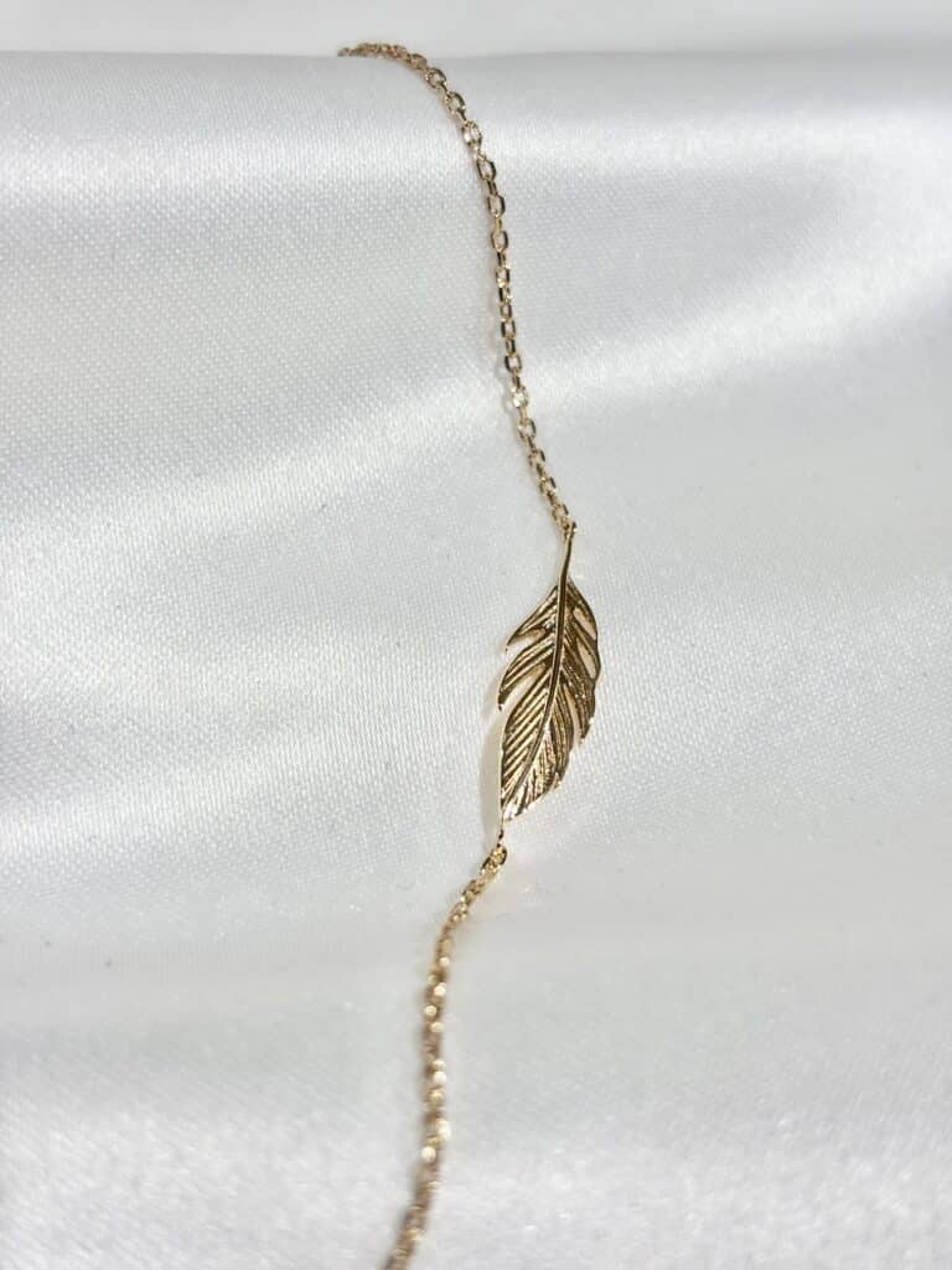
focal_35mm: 52
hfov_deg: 28.0
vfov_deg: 36.8
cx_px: 476
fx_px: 1907
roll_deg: +0.2
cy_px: 635
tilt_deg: -42.2
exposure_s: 1/334
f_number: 1.6
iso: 32
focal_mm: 5.96
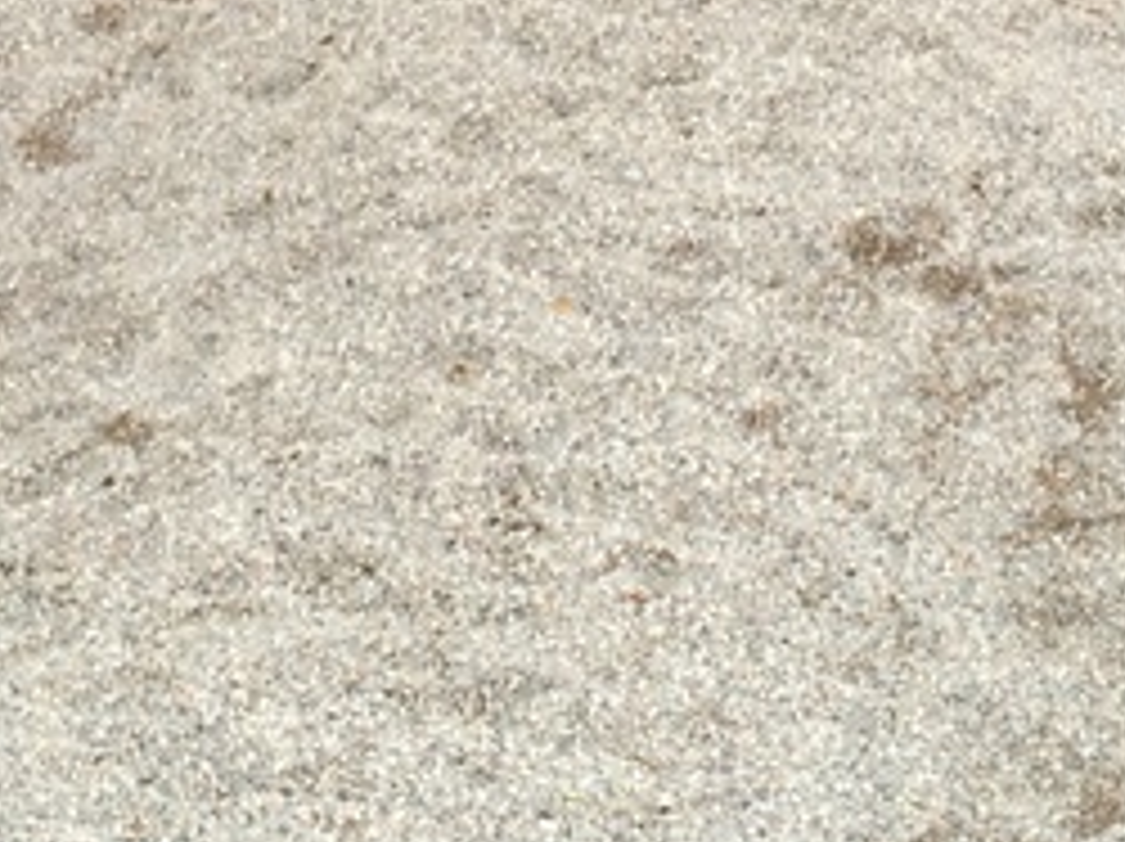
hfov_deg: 16.0
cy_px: -756
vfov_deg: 11.1
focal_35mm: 123
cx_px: 572
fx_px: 3994
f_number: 2.2
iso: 32
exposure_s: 1/162
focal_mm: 4.12
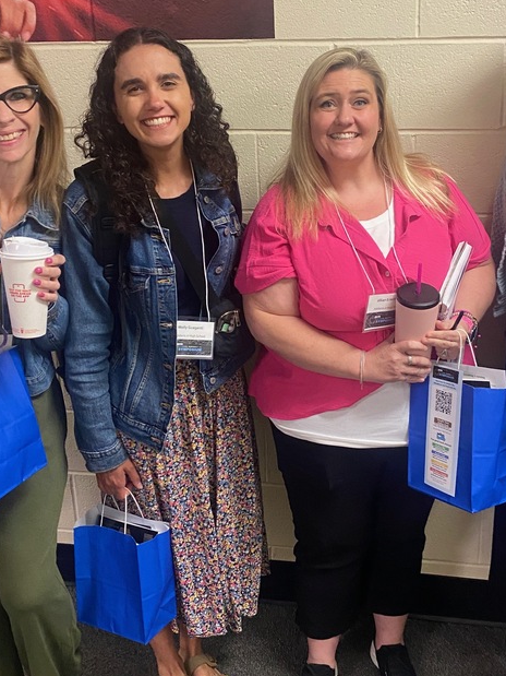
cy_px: 307
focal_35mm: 43
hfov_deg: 33.5
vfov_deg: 43.8
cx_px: 308
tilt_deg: -18.2
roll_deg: +1.5
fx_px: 838
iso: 320
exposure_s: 1/60
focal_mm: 4.25
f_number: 1.8
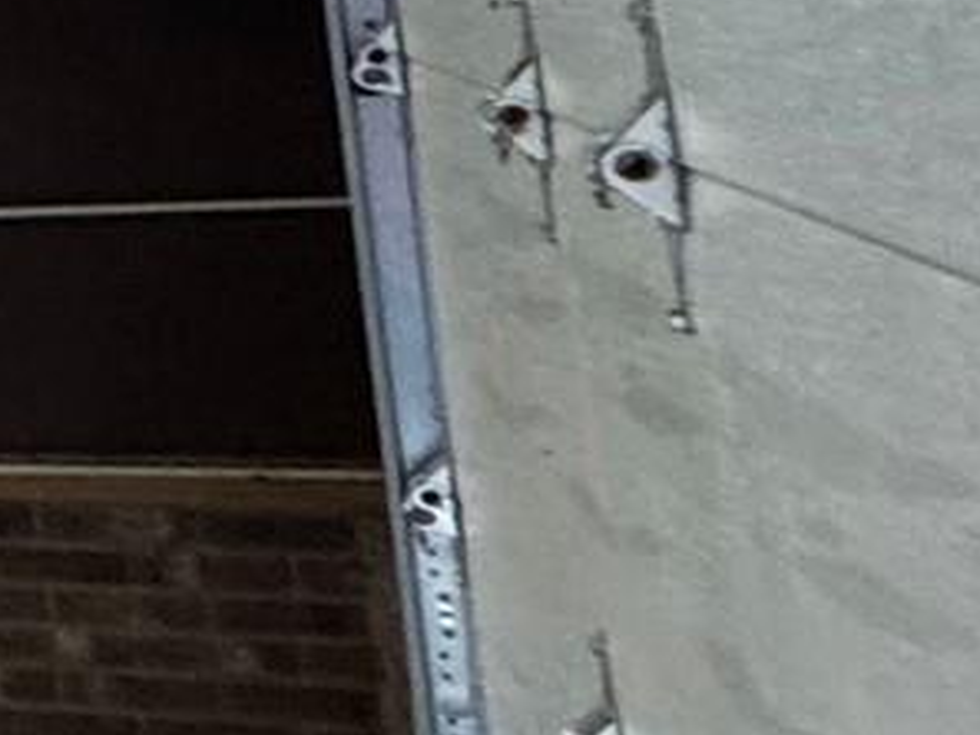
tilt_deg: +1.1
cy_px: -53
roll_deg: +4.0
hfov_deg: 10.7
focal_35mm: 97
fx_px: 2746
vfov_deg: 14.9
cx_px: -2135
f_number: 2.2
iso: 250
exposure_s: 1/60
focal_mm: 2.22
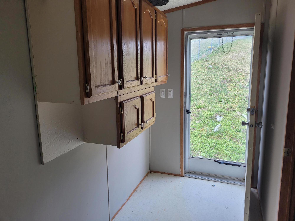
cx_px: 148
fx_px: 222
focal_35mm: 26
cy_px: 110
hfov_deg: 67.3
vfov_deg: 53.1
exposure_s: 1/119
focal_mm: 5.4
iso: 64
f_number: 1.8
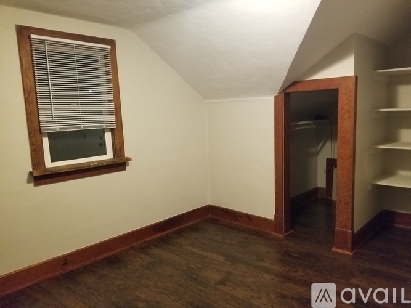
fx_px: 309
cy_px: 154
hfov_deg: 67.3
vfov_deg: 53.0
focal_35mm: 26
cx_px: 206
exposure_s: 1/60
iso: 1000
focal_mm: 4.3
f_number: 1.7
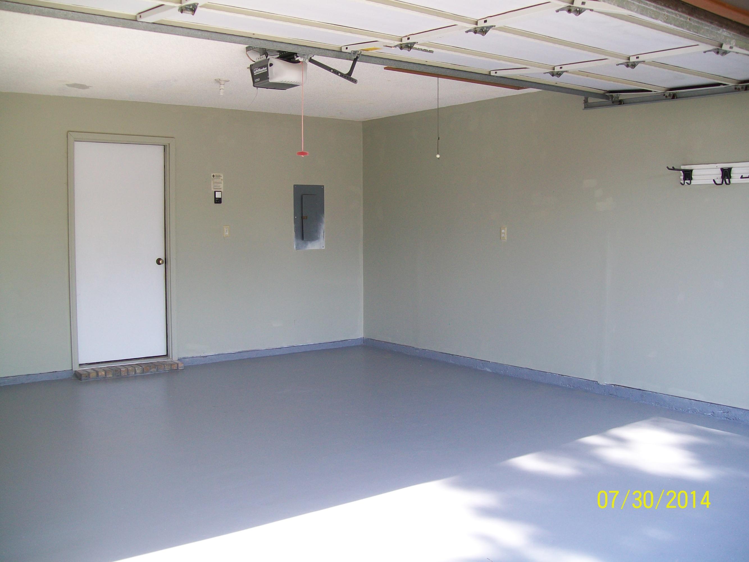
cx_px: 374
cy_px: 281
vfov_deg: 41.8
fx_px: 736
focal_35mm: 34
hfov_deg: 54.0
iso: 64
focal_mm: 6.1
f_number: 2.7
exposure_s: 1/125
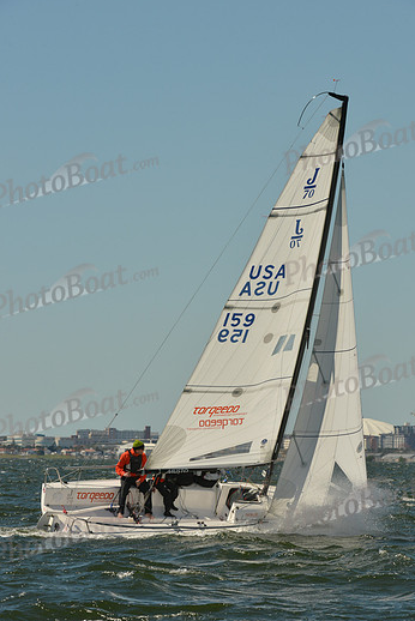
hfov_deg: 6.1
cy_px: 334
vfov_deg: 9.2
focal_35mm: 224
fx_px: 3868
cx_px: 221
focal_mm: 200
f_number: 13
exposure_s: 1/1000
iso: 500
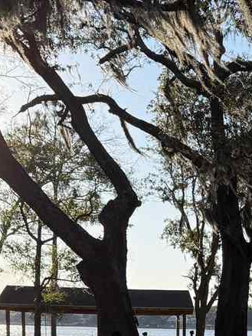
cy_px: 380
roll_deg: +0.1
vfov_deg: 21.9
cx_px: 279
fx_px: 816
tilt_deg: -3.0
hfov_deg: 17.0
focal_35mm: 84
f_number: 1.78
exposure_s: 1/3279
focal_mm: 6.76
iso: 100
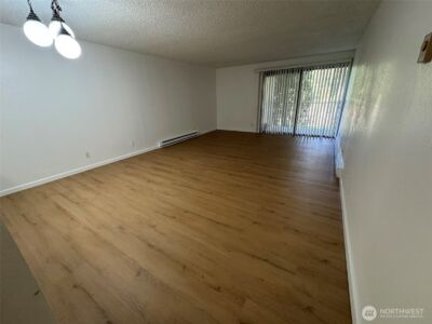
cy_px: 162
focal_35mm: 14
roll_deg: +1.8
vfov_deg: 85.7
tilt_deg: -20.9
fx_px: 175
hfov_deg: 102.1
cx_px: 216
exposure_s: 1/60
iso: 320
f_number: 2.2
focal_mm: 2.22
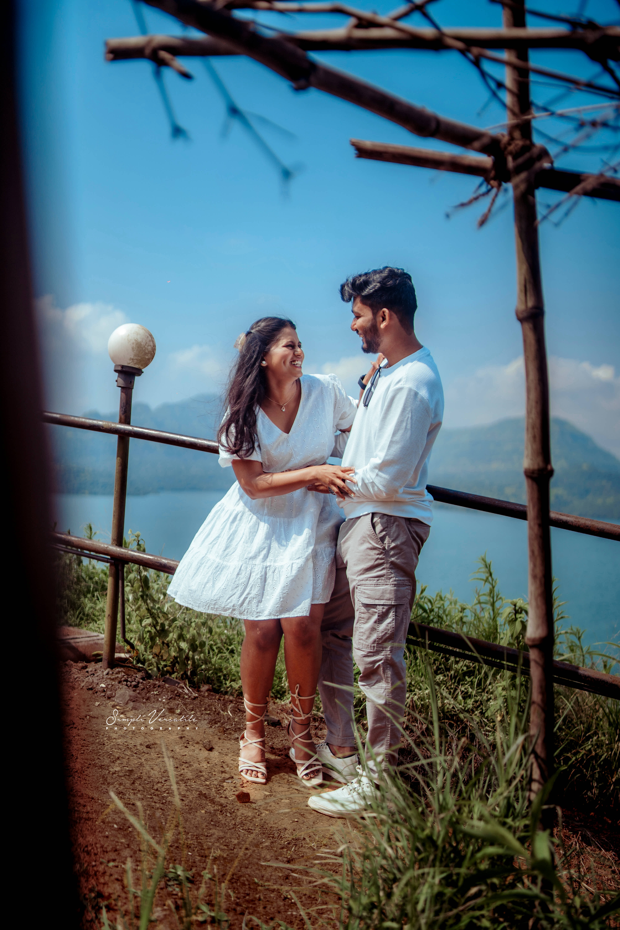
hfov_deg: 37.9
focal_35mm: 35
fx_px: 904
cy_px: 465
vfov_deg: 54.4
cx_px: 310
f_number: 1.4
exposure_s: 1/5000
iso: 100
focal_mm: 35
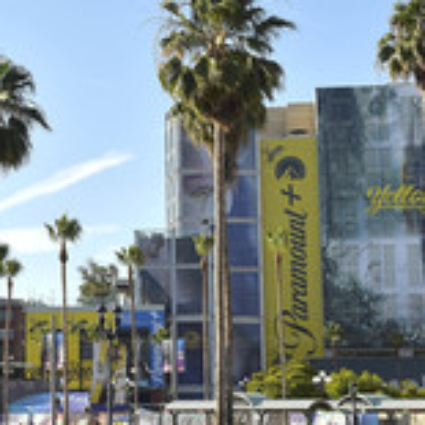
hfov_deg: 18.4
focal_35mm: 94
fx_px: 1306
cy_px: 170
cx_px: 107
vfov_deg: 18.5
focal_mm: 38
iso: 160
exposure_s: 1/250
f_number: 10
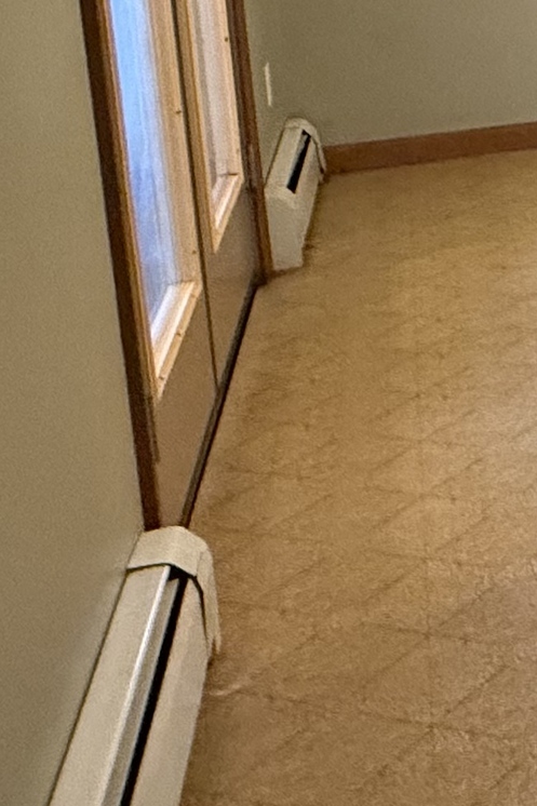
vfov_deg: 30.6
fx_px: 1343
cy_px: -35
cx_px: 1278
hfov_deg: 14.7
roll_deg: -0.4
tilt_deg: -8.0
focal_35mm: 60
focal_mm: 2.22
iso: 500
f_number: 2.2
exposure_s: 1/60
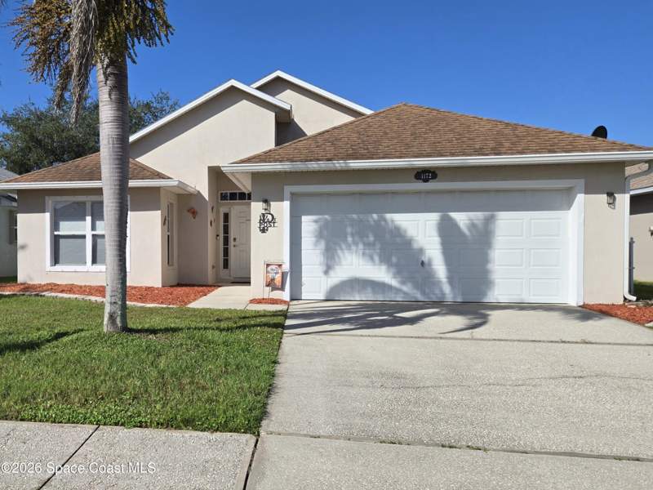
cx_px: 326
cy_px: 245
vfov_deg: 58.9
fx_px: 434
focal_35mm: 23
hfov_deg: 73.9
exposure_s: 1/3333
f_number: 1.8
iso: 25
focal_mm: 5.4
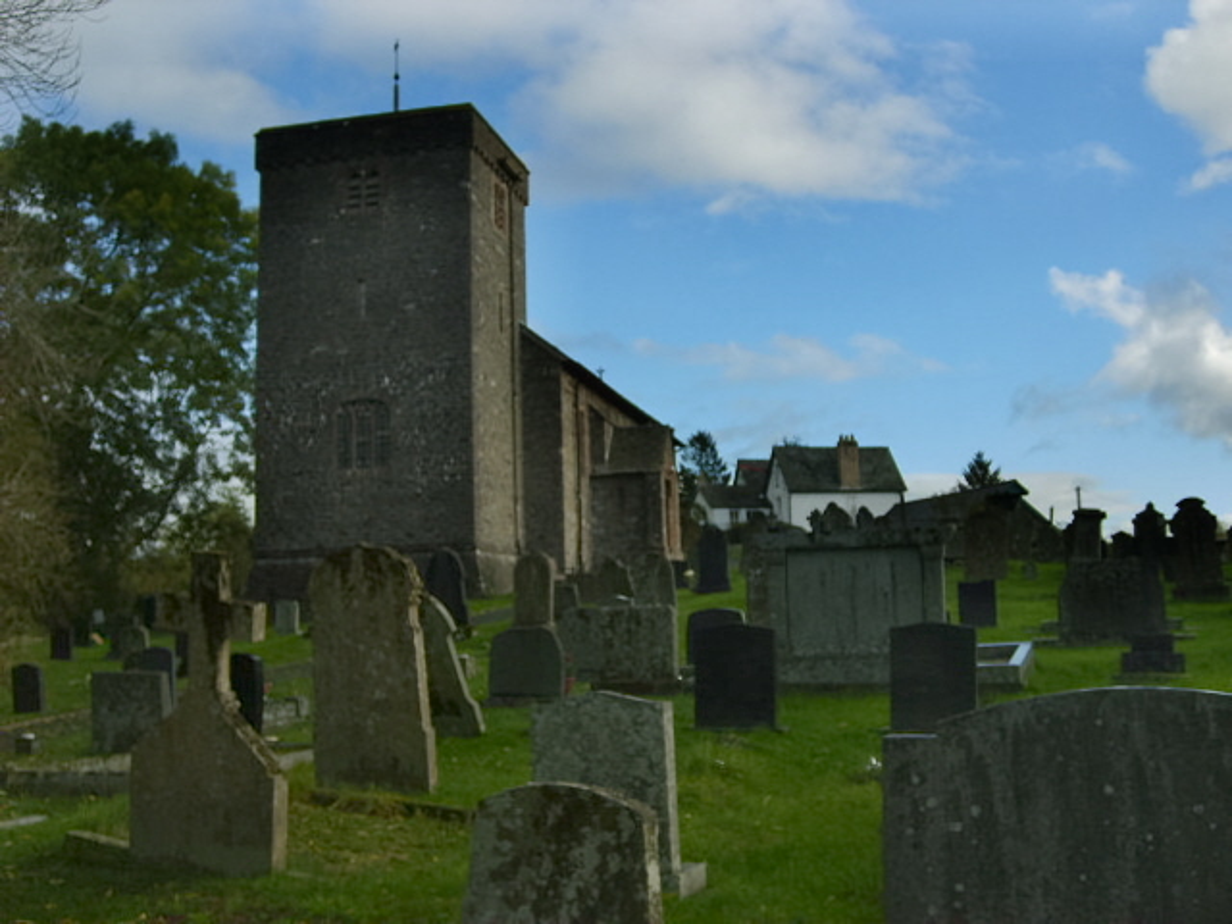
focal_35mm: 35
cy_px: 462
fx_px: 1246
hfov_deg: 52.6
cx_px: 616
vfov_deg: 40.7
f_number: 2.8
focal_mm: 5.8
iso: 50
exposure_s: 1/750
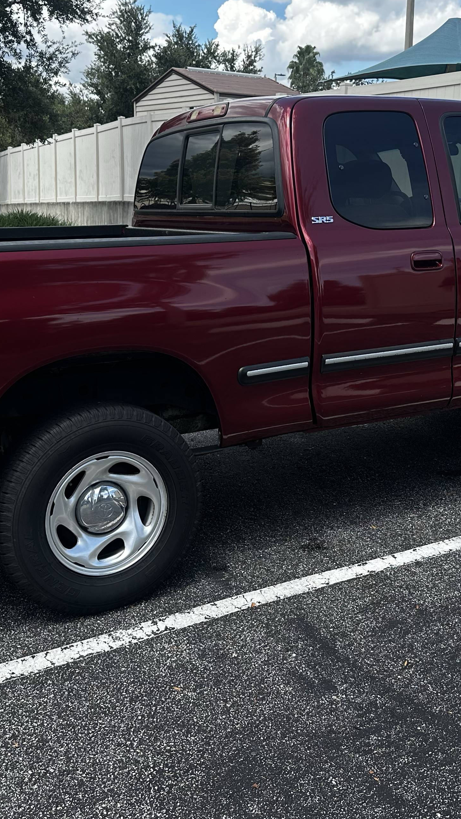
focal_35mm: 41
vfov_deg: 49.2
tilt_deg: -10.3
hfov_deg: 29.0
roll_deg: -1.4
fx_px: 891
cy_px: 350
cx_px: 242
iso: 80
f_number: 1.78
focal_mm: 6.86
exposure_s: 1/1613
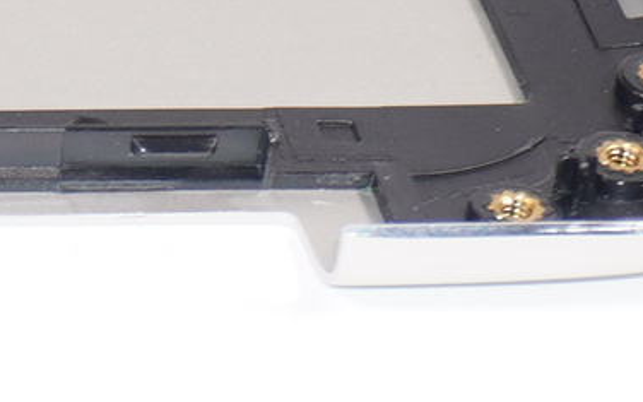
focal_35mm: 403
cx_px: -1481
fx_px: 7063
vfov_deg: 3.2
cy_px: -209
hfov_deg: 4.9
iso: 100
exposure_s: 1/80
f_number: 5.6
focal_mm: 33
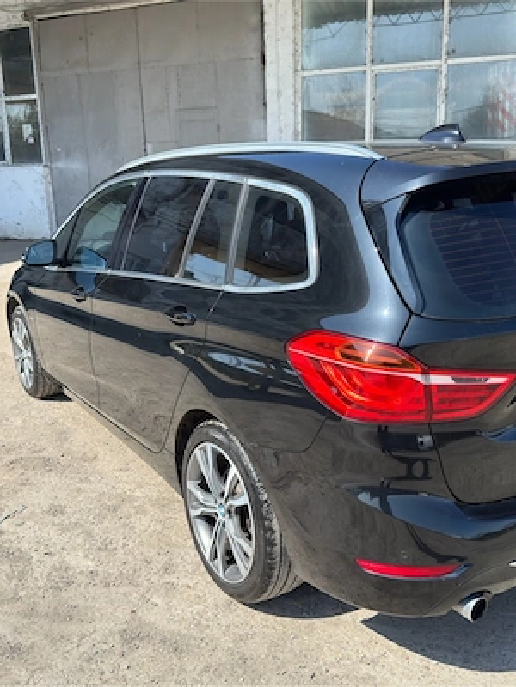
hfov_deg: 40.7
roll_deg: +1.3
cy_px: 344
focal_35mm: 35
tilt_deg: -13.6
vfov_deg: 52.6
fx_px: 696
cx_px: 258
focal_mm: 6.76
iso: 100
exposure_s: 1/2882
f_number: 1.78
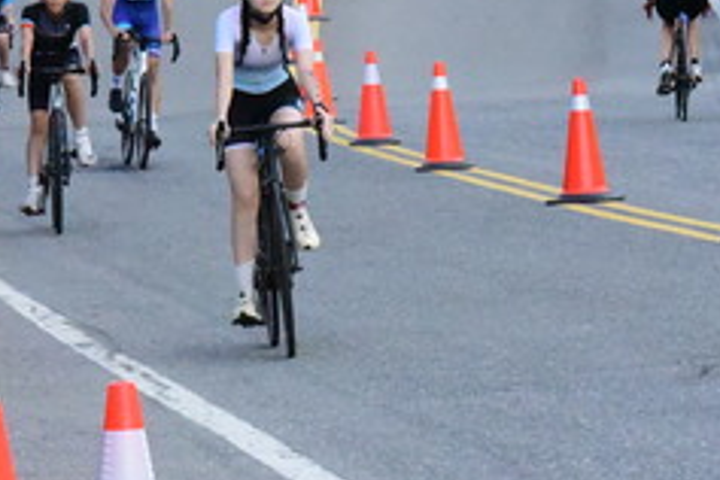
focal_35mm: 445
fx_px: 8899
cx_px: 258
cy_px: -32
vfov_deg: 3.1
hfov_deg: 4.6
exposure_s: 1/2500
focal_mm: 135
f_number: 13
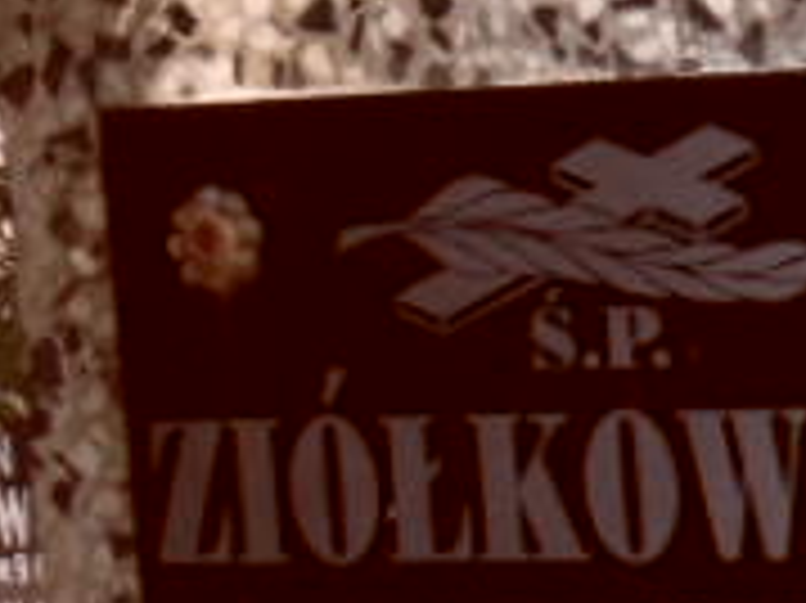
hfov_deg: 8.1
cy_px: 950
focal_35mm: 229
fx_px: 5328
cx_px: 1788
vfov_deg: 6.4
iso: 80
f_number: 3.6
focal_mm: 6.5
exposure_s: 1/125
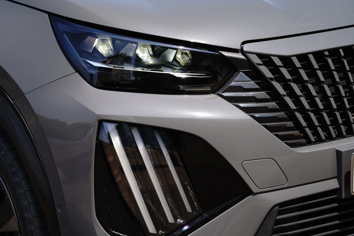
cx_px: 177
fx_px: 1249
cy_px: 118
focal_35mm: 127
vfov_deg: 10.8
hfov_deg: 16.1
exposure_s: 1/400
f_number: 4
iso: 50
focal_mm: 127
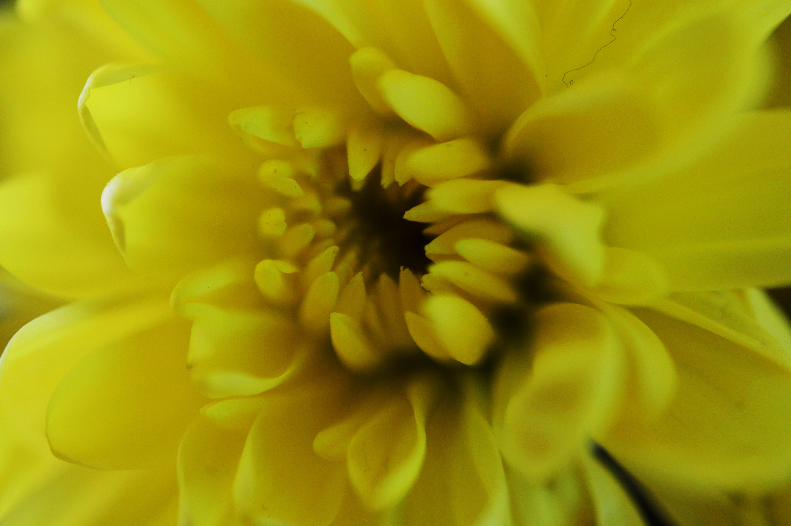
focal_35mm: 90
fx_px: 1976
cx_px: 396
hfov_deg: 22.6
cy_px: 263
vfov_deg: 15.2
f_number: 3.8
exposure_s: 1/80
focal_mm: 60
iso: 800
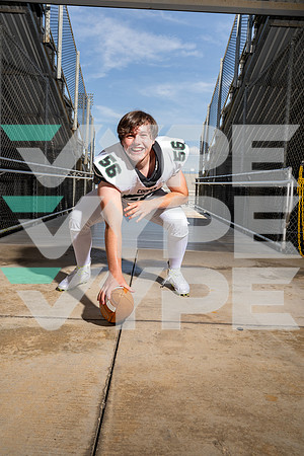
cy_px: 228
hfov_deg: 49.6
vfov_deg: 69.4
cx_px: 152
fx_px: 329
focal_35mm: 26
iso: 160
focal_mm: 26
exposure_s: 1/250
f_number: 8
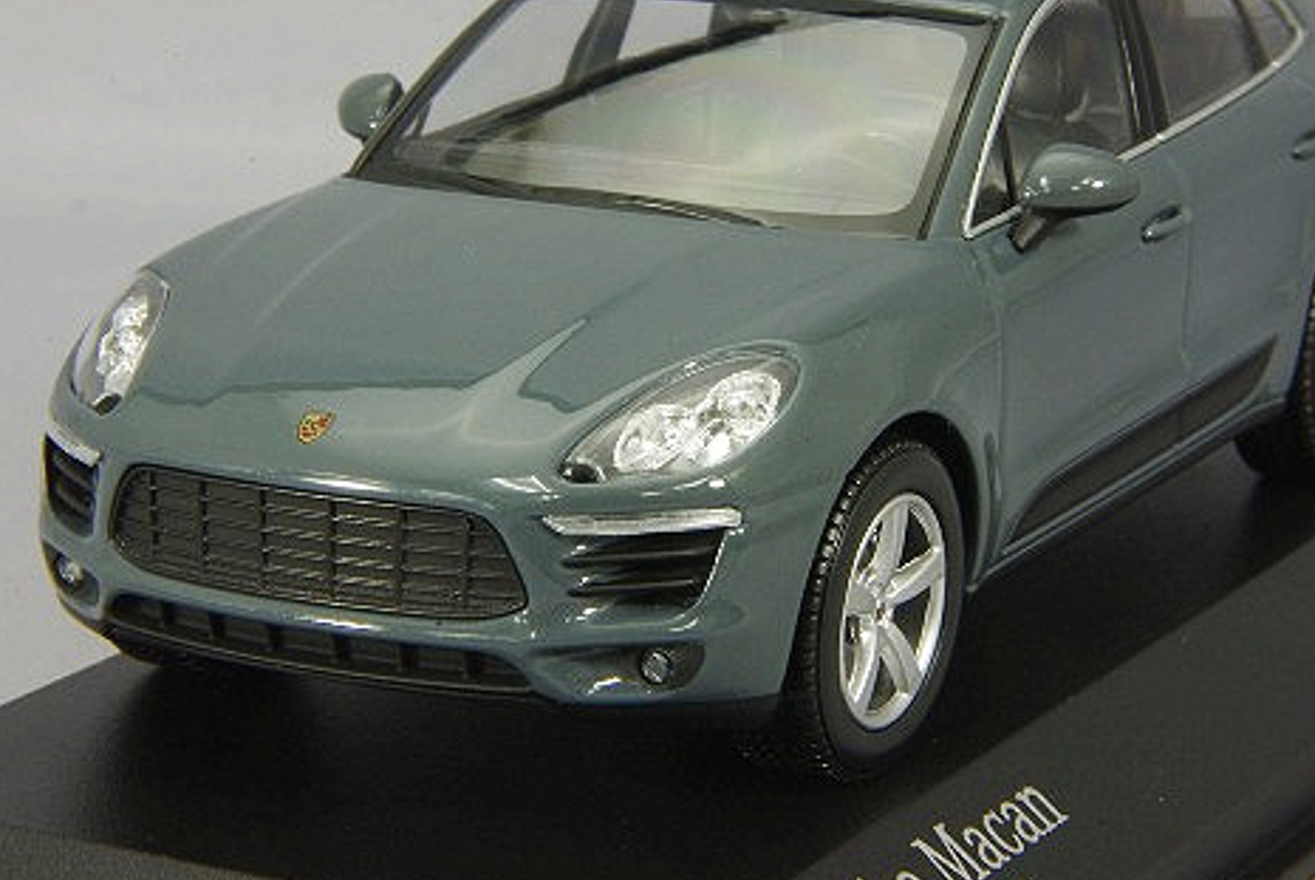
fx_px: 5630
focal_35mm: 154
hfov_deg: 13.3
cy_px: 324
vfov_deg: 8.9
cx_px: 707
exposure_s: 1
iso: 400
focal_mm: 75
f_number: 32
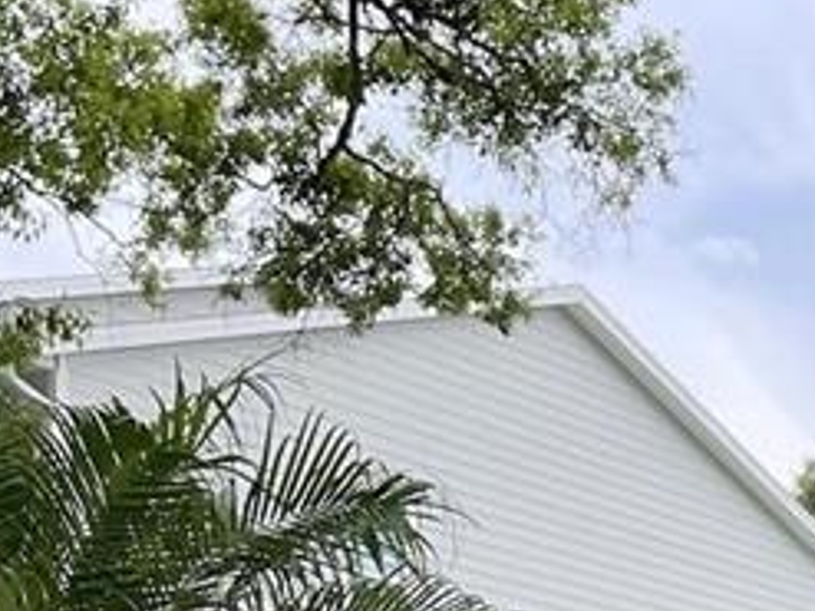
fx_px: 2542
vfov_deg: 12.7
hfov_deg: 16.5
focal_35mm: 108
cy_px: 1019
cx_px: 1234
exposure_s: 1/359
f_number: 1.6
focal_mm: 5.1
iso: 32
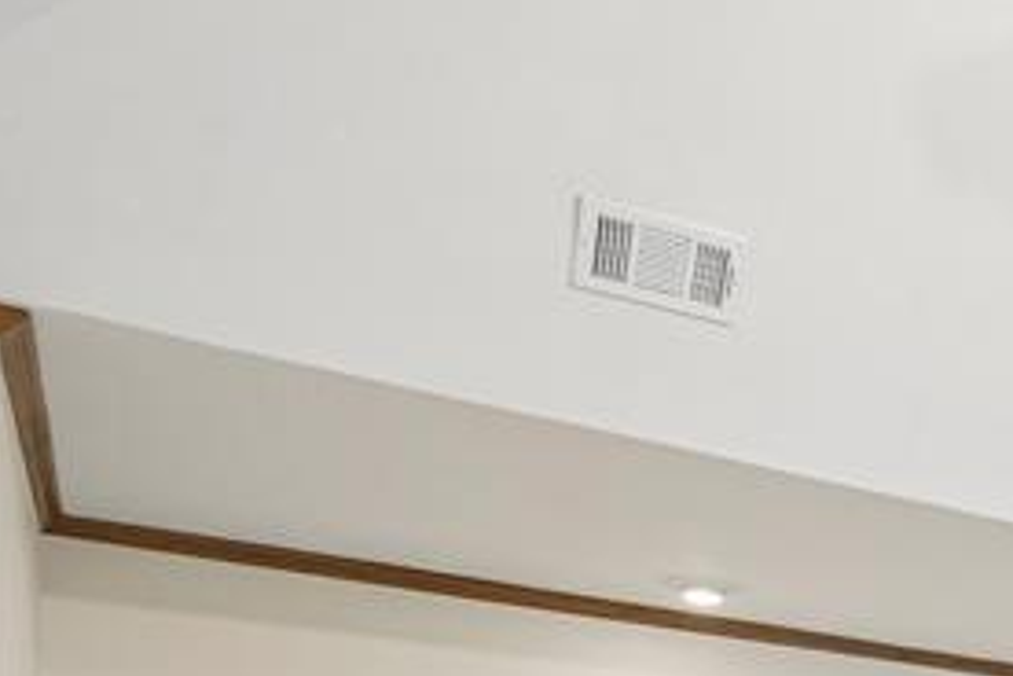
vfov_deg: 21.7
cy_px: 1010
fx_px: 1463
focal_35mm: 52
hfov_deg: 26.0
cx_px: 1578
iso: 250
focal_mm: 14
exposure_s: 1/3.33
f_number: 9
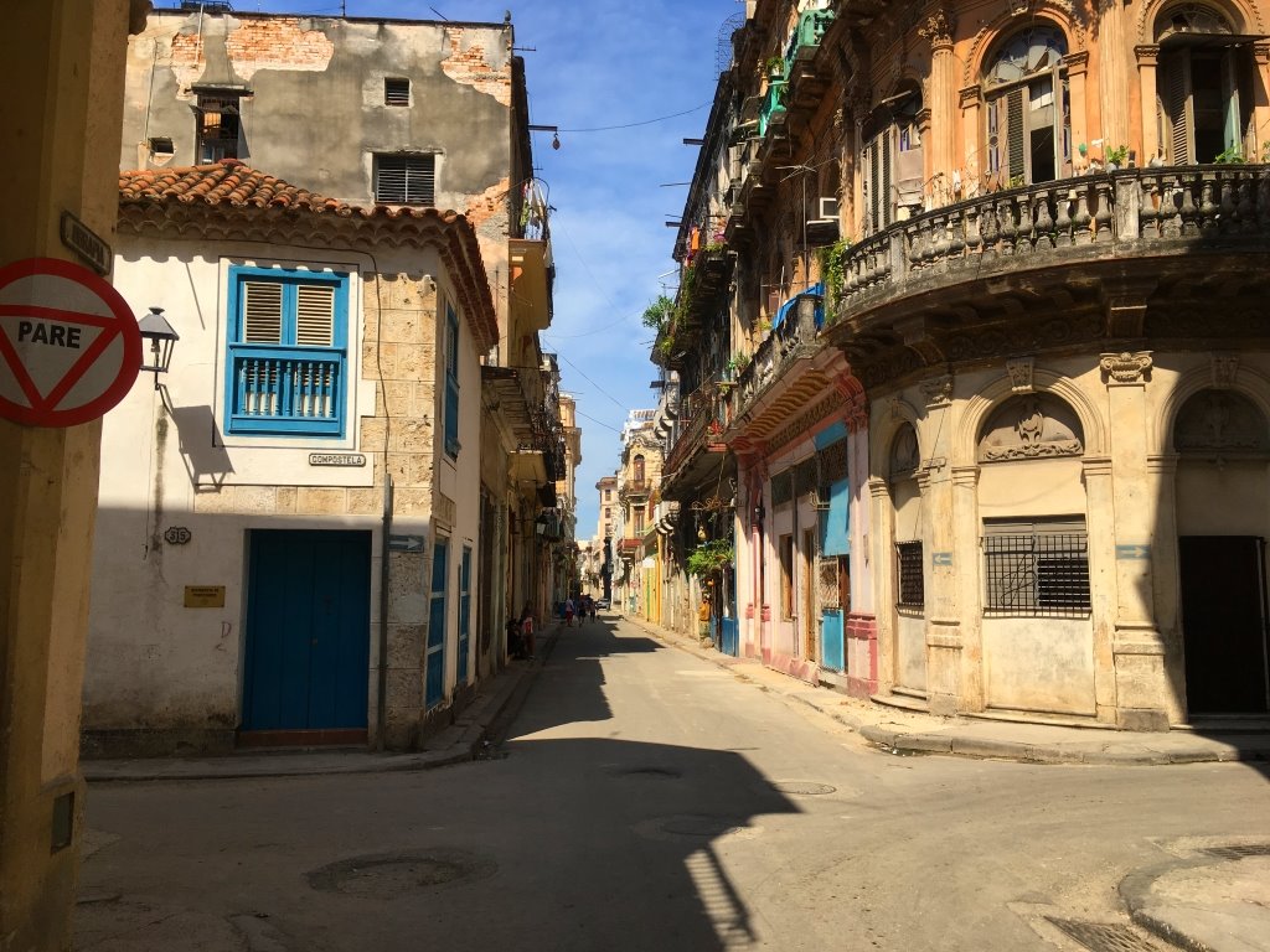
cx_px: 635
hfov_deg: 61.7
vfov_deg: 48.2
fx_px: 1064
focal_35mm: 29
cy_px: 476
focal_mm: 4.15
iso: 25
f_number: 2.2
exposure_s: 1/1748
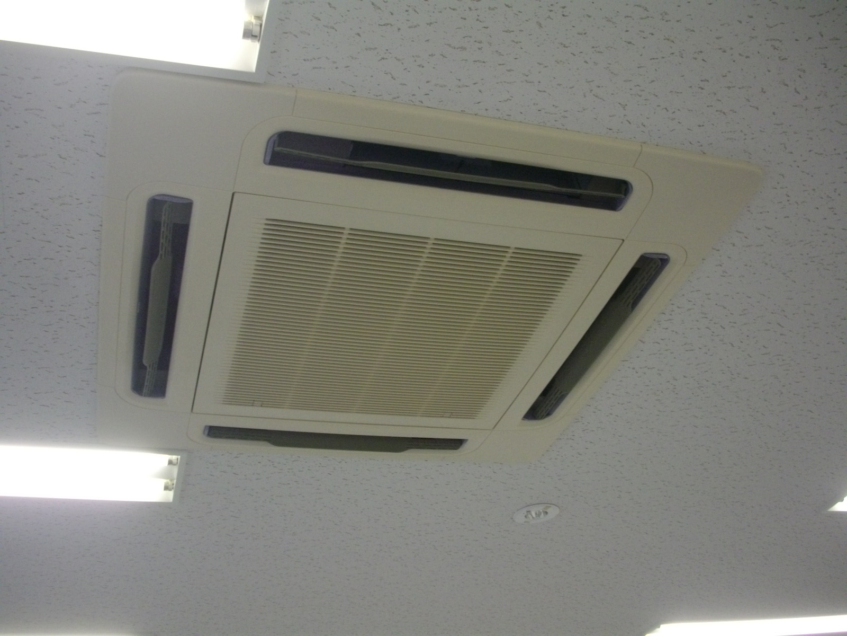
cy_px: 318
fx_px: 905
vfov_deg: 38.7
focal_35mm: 37
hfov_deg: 50.1
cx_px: 424
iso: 200
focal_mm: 6.2
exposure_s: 1/100
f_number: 2.8
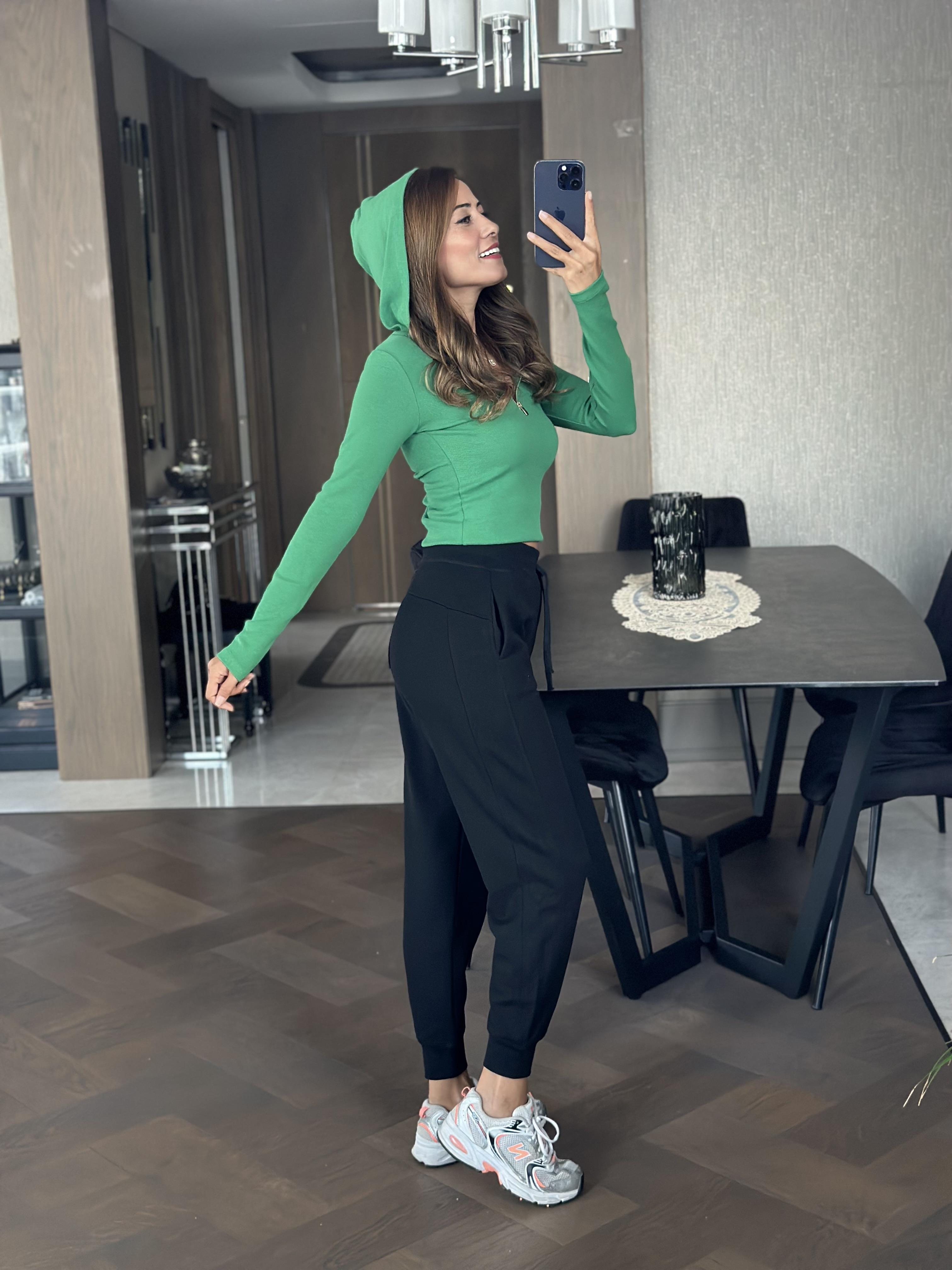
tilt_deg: -19.4
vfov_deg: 39.7
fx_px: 1760
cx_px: 476
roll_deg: +3.5
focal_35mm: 48
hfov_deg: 30.3
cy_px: 635
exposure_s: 1/48
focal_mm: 6.86
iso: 400
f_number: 1.78
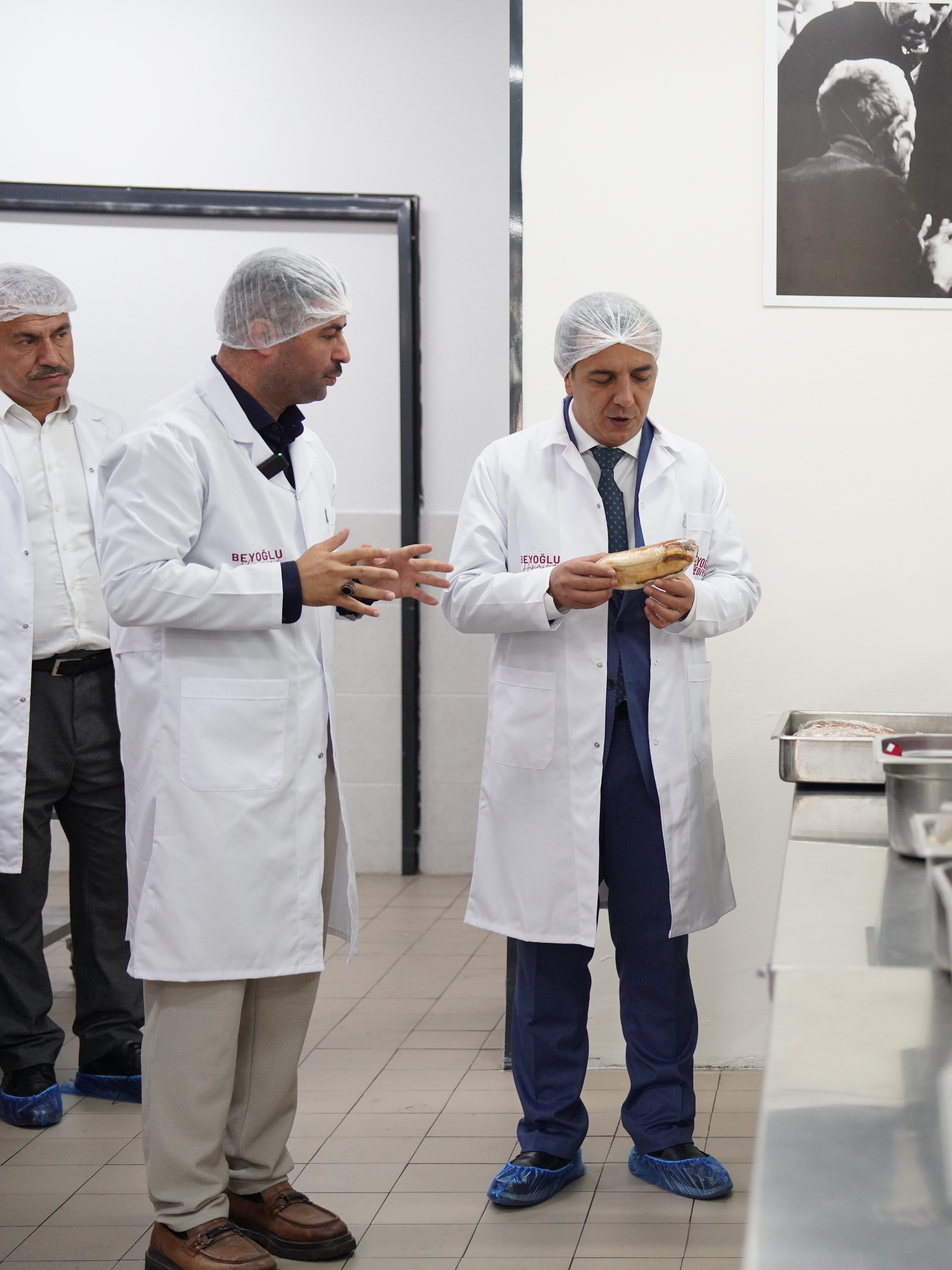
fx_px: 2494
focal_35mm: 68
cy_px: 635
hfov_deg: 20.9
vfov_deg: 28.6
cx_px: 943
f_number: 2.8
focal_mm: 47
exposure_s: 1/400
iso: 2500
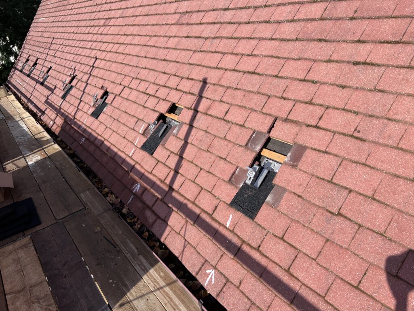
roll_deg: +8.7
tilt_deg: -25.5
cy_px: 156
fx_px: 311
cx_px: 207
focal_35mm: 26
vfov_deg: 53.1
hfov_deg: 67.3
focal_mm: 5.7
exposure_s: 1/3077
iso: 50
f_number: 1.5
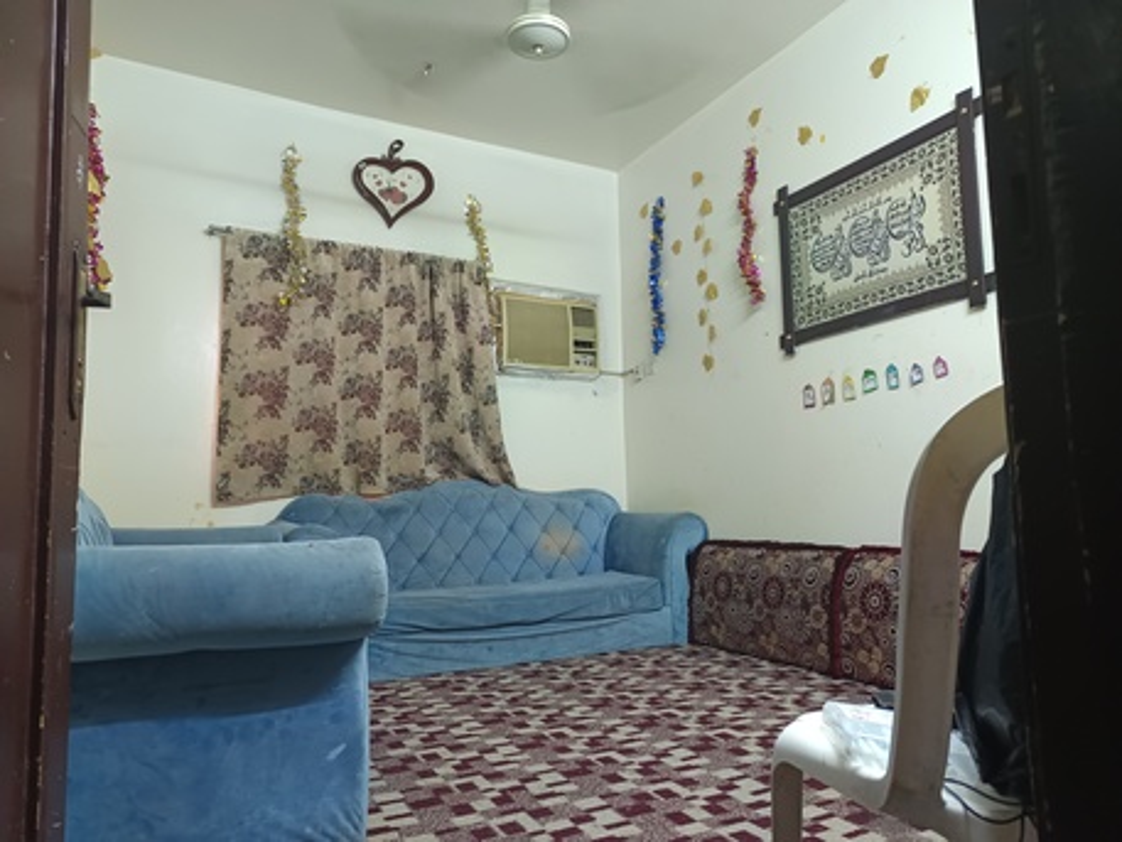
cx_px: 561
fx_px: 778
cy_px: 421
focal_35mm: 24
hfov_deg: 71.6
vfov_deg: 56.8
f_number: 1.7
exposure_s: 1/24
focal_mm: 5.31
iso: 1343
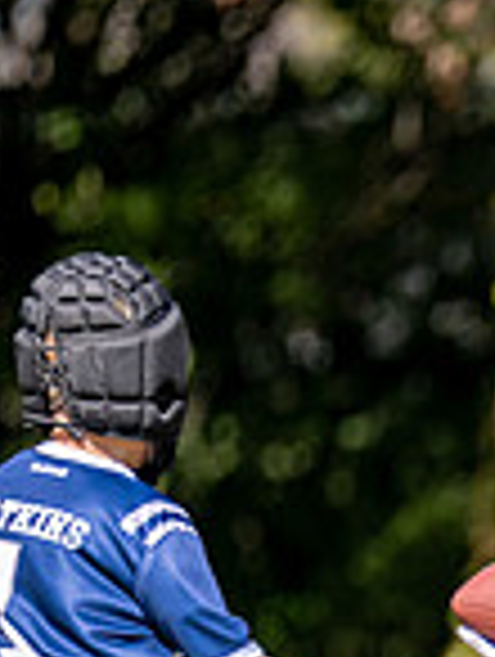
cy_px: 800
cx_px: 994
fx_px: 17946
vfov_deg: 2.1
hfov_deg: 1.6
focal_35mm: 944
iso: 160
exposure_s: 1/2000
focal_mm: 200
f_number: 2.8
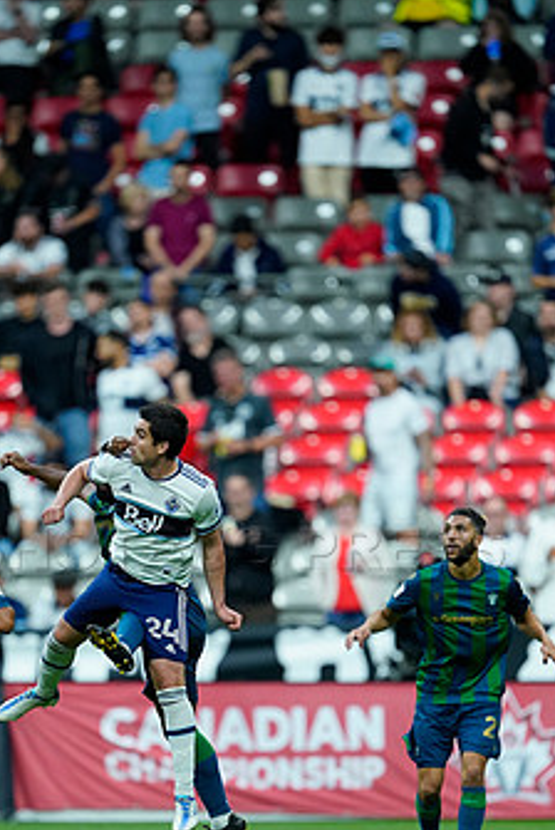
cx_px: 213
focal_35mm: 805
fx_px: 18576
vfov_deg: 2.6
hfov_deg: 1.7
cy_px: 538
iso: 5000
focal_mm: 600
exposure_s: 1/2000
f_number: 4
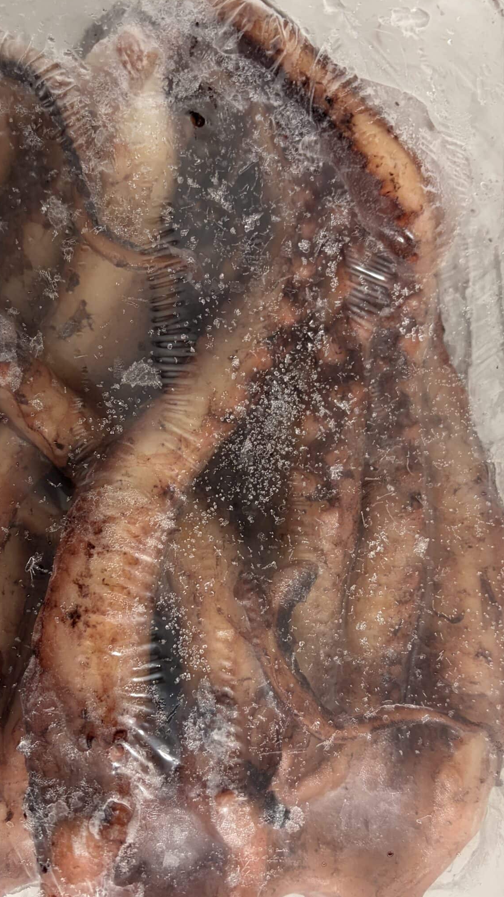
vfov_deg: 55.2
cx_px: 216
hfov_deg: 32.8
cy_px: 501
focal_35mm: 36
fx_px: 855
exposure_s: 1/50
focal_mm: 5.96
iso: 125
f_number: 1.6
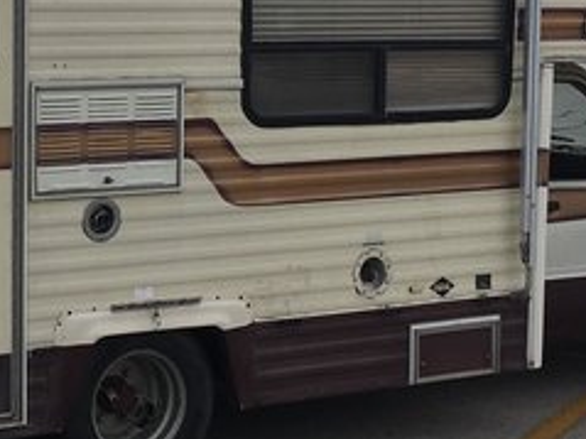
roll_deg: -1.5
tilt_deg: -5.5
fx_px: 1641
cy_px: 172
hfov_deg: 19.8
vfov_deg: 15.2
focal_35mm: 97
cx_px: 29
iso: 25
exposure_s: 1/2653
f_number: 2.2
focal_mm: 4.15
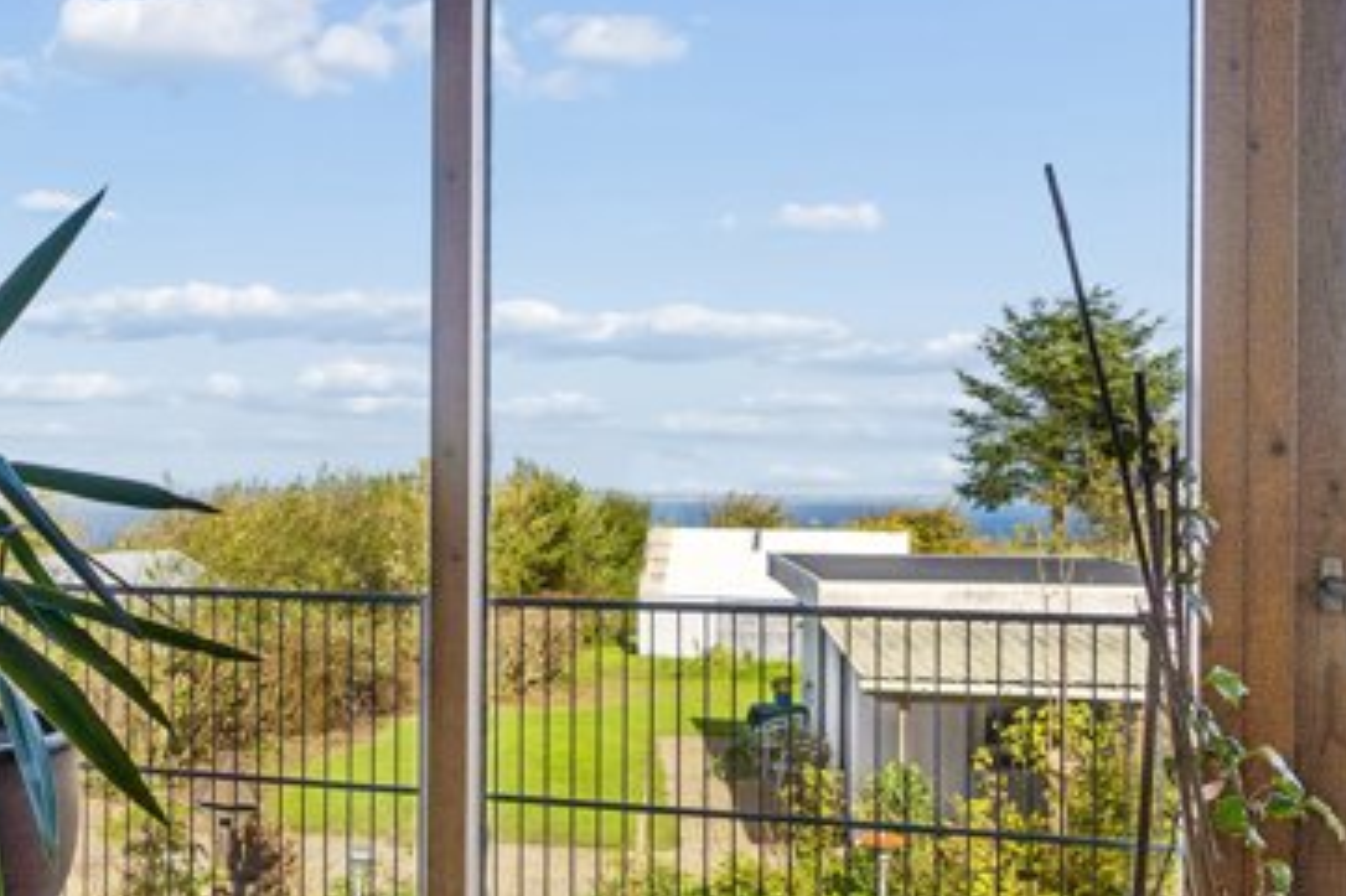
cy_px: 496
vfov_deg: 31.1
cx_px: 294
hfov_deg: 43.5
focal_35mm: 43
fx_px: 1611
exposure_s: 1/640
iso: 200
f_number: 8
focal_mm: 13
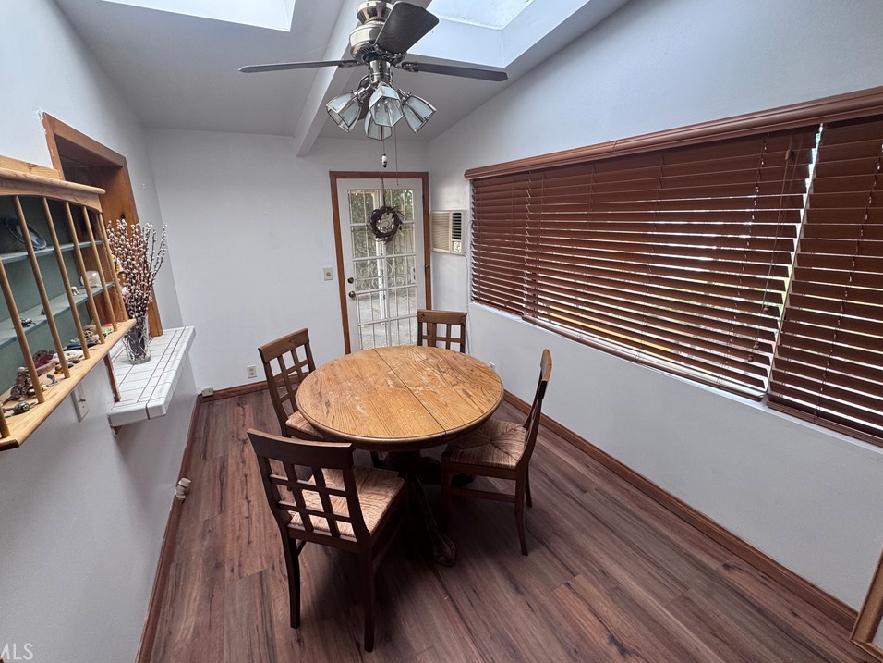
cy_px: 310
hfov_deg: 98.1
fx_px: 383
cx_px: 422
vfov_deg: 81.6
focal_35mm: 15
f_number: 2.2
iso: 100
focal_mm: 2.22
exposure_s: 1/99
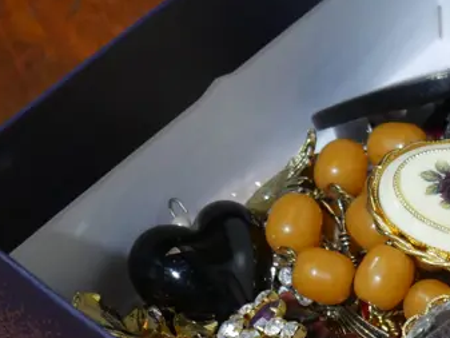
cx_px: 501
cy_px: 284
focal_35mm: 152
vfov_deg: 9.7
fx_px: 1977
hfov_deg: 12.7
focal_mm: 25
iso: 640
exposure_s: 1/60
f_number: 5.3
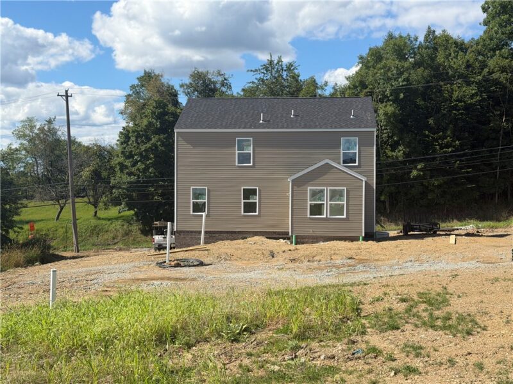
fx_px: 711
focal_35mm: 48
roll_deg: +0.0
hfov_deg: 39.7
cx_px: 256
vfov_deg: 30.3
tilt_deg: -1.0
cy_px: 192
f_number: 1.78
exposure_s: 1/4098
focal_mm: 6.76
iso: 64
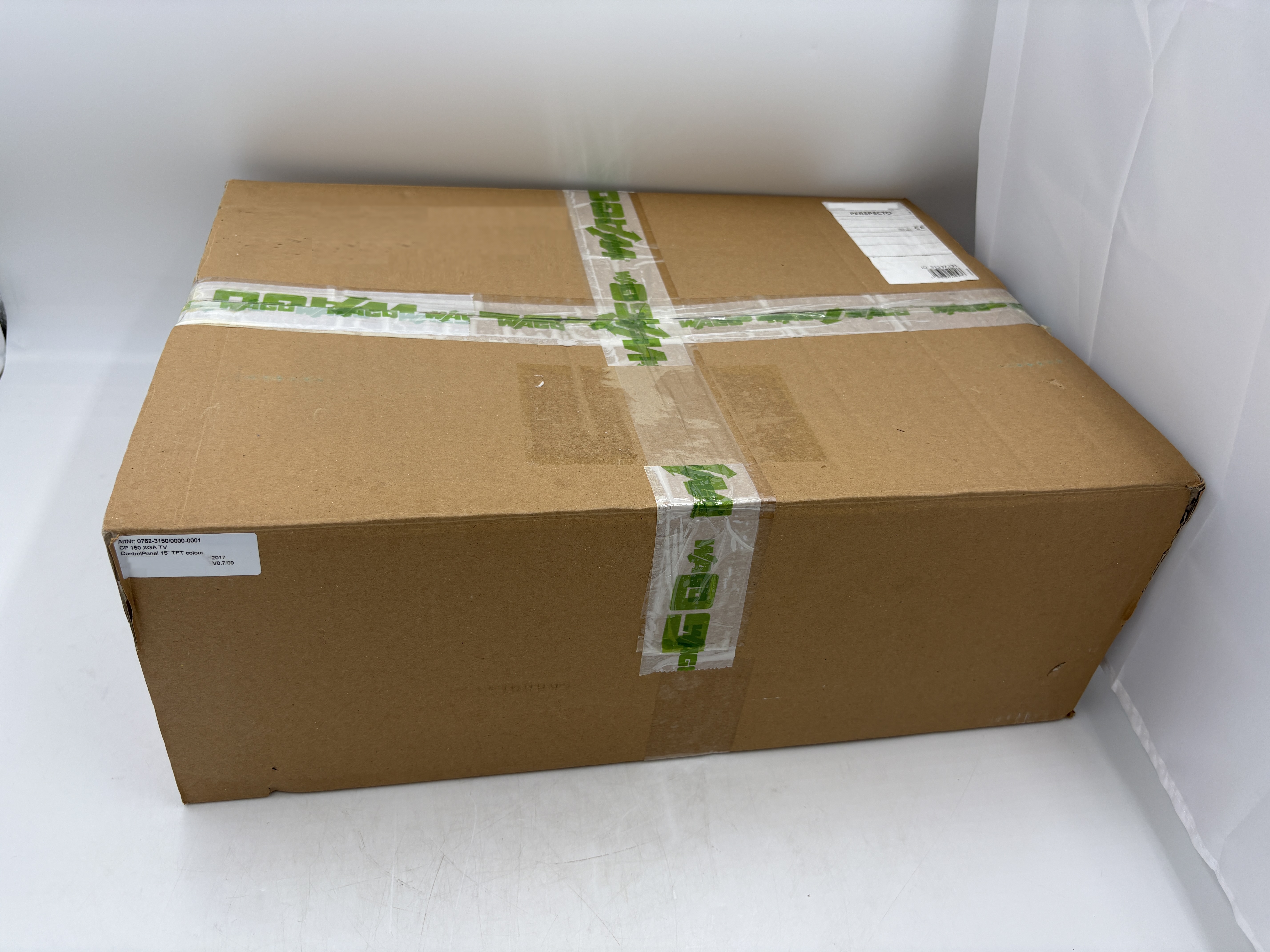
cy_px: 476
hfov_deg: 67.3
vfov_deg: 53.1
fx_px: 954
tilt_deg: -36.5
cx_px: 635
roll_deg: -7.1
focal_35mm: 26
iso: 50
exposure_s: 1/438
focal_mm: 5.96
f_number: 1.6
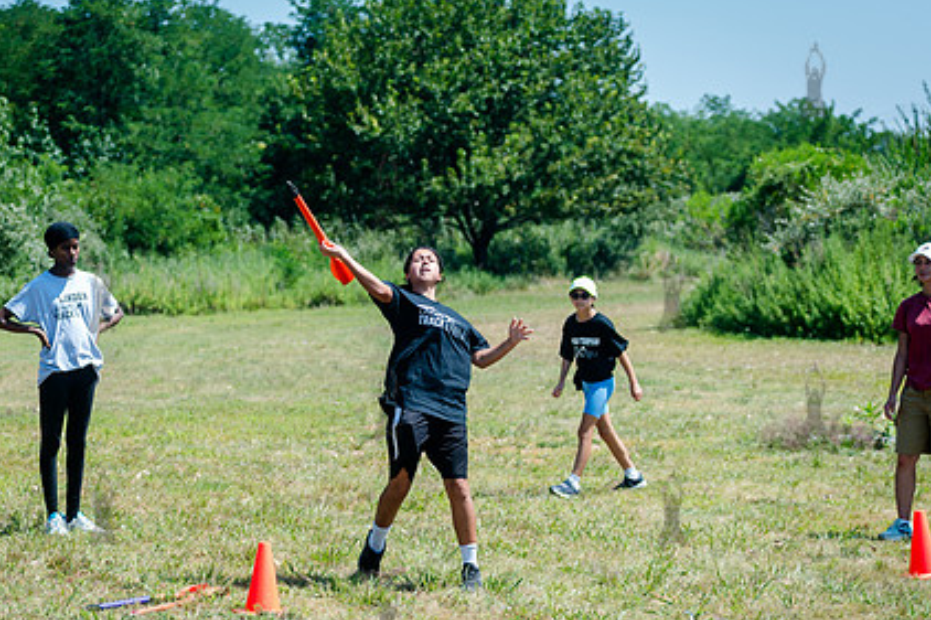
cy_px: 400
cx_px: 386
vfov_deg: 12.4
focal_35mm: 110
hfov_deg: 18.6
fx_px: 2843
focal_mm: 80
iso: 250
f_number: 4
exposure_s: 1/1250
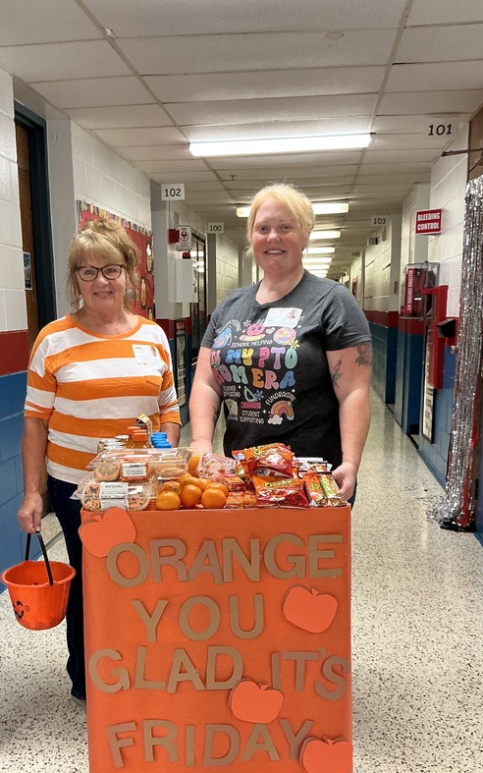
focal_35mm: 40
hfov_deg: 31.9
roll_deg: +1.0
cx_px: 199
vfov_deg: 48.7
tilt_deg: -12.6
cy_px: 498
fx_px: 842
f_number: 1.8
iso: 100
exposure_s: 1/60
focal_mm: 3
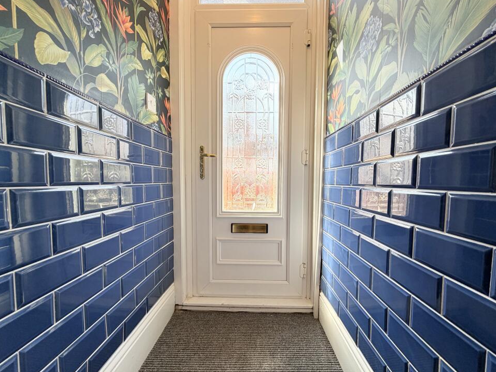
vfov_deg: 81.7
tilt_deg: -3.9
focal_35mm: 15
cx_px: 256
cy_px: 192
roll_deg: -0.5
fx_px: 215
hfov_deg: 98.1
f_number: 2.2
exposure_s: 1/121
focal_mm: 2.22
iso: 100
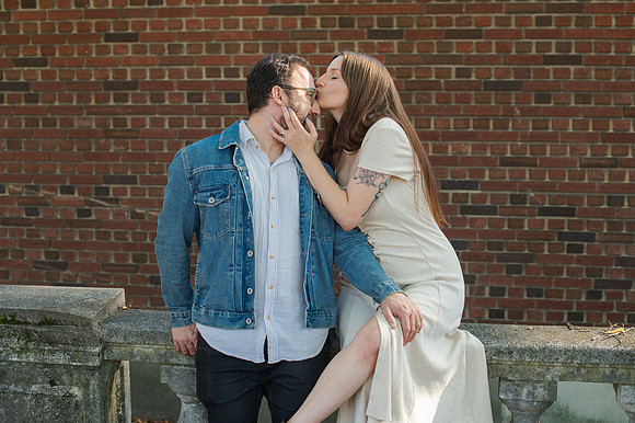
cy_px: 202
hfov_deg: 36.3
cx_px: 303
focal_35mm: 55
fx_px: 967
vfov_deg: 24.6
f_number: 3.2
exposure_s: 1/400
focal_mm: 50
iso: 720
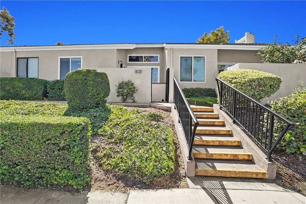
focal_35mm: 15
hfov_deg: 100.4
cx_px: 153
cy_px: 102
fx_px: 127
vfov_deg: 77.3
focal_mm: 10
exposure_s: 1/1250
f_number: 10
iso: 1000
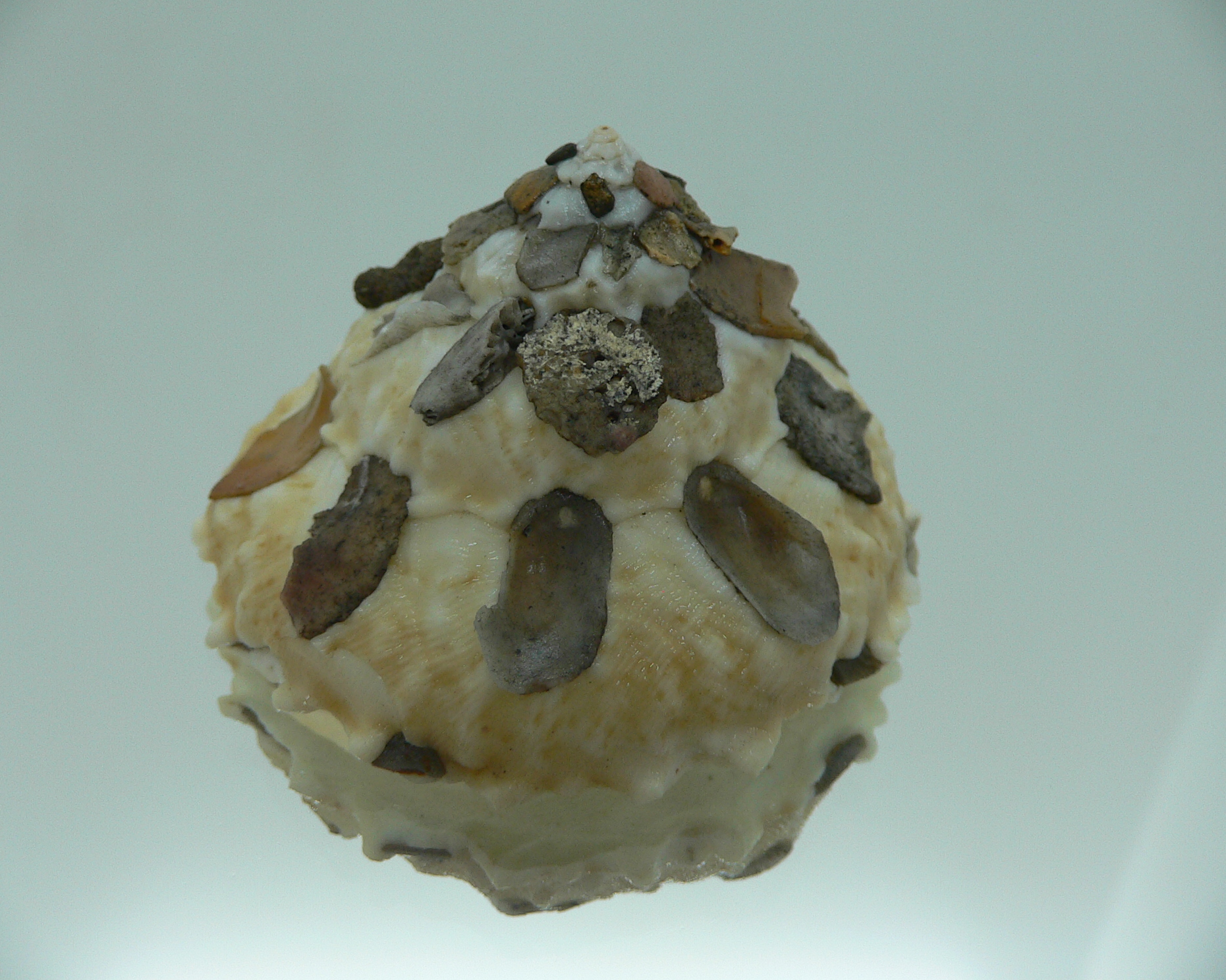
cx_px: 589
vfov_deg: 40.1
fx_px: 1343
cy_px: 494
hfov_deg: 49.1
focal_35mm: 37
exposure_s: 1/60
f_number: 2.8
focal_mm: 4.6
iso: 100
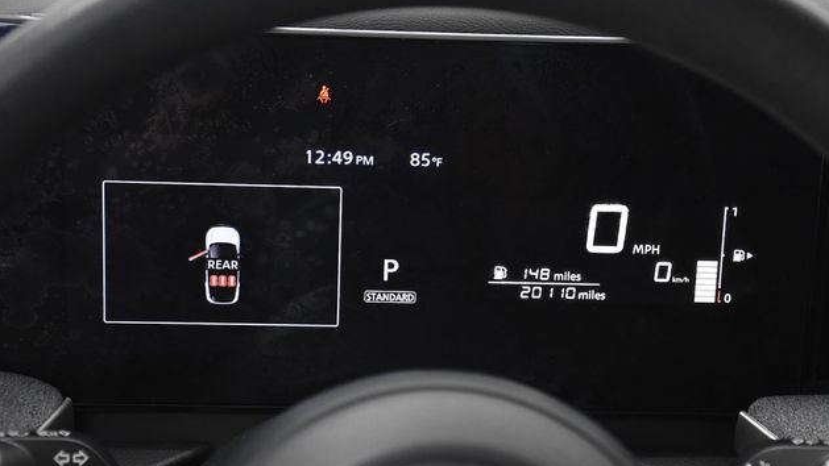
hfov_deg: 32.8
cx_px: 420
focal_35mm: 64
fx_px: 1407
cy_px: 224
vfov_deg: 18.8
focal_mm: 40
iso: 2500
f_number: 4.5
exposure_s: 1/250
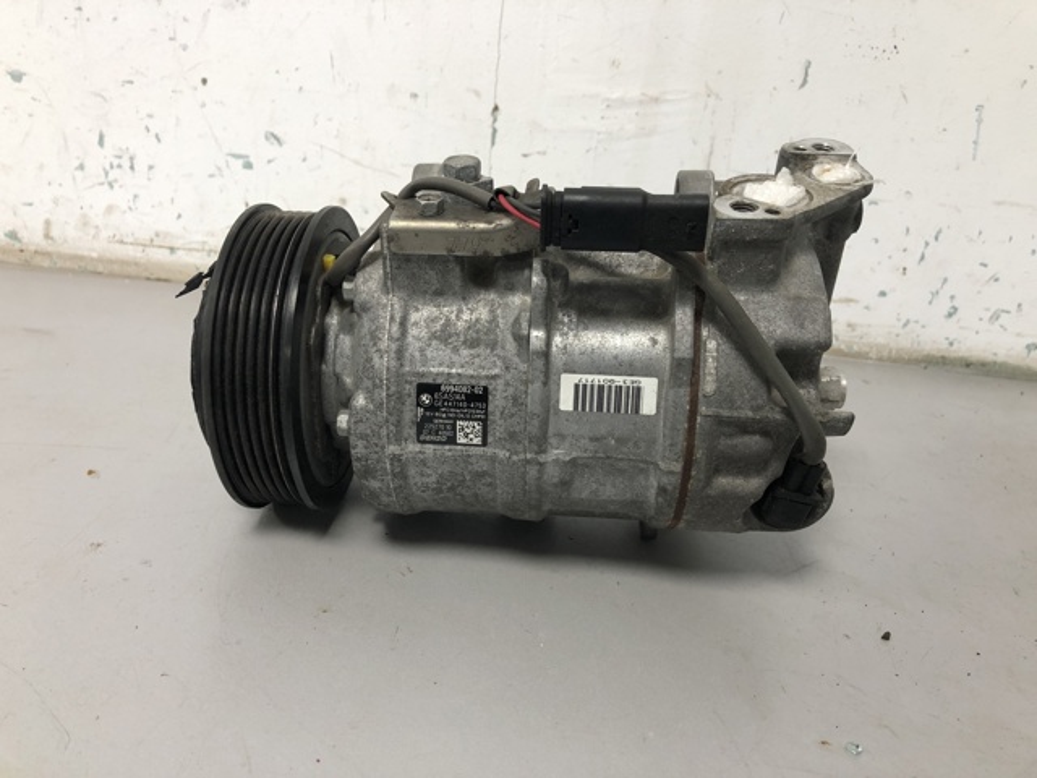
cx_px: 518
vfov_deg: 49.7
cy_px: 389
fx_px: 839
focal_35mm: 28
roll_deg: -3.7
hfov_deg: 63.4
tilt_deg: -23.1
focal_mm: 4
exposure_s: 1/33
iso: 40
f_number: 1.8
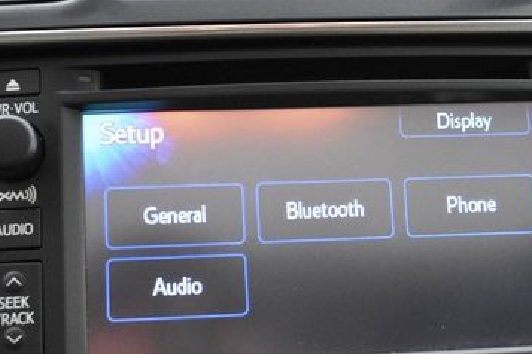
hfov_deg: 26.0
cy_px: 185
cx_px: 326
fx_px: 1151
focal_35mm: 78
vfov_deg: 17.5
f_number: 4.2
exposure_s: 1/125
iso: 2800
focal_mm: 29
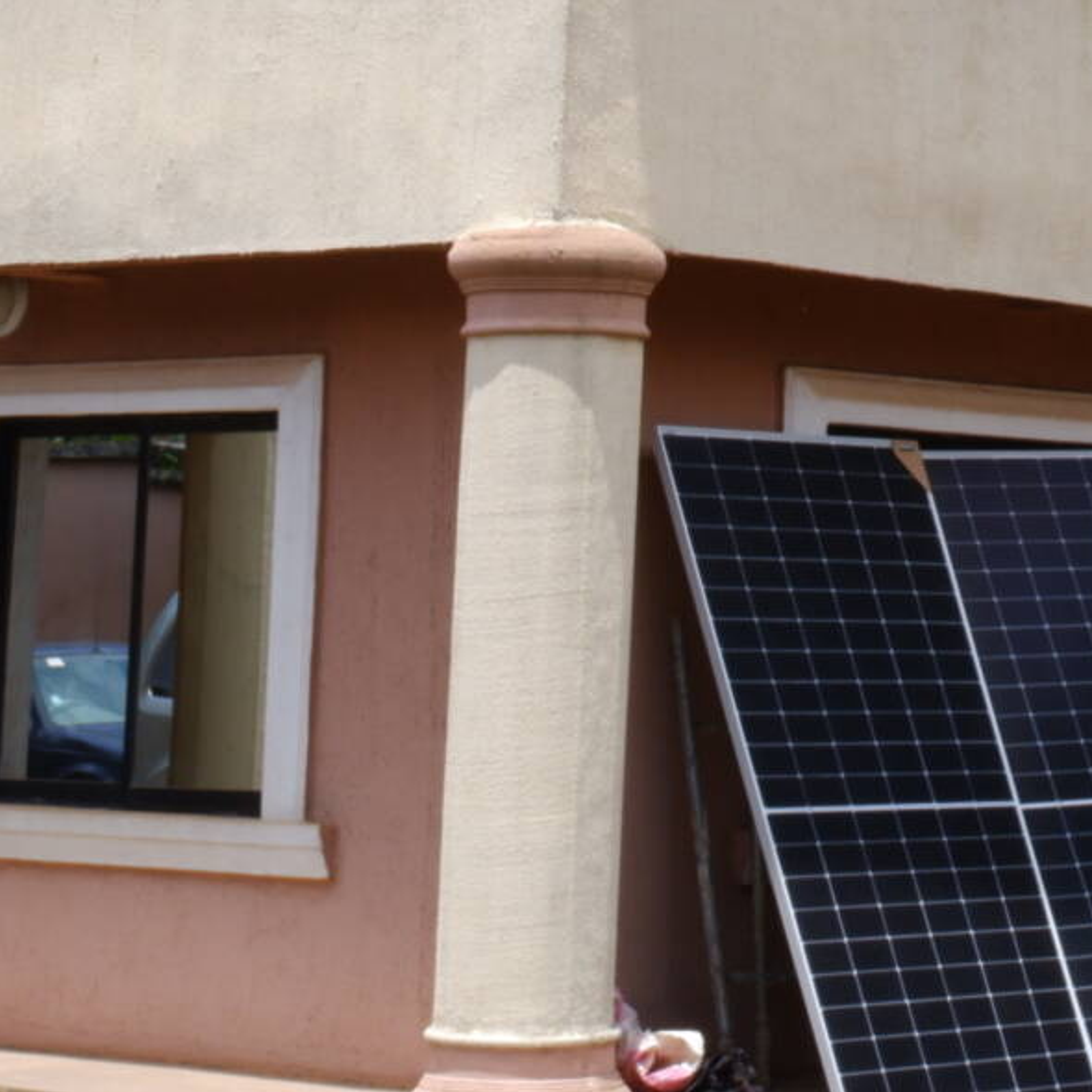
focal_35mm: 129
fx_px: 4604
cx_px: 1495
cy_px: -304
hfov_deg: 13.0
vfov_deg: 13.1
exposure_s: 1/100
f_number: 16
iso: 200
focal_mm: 23
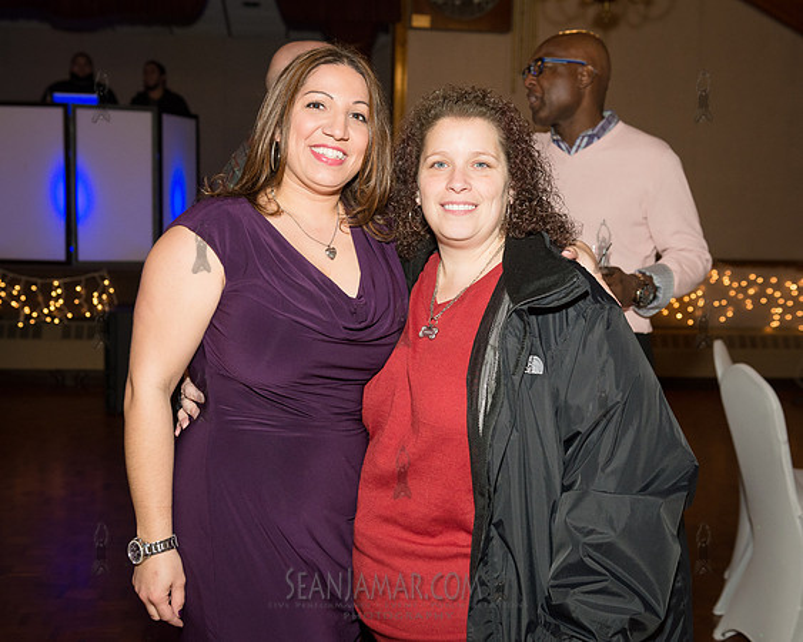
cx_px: 383
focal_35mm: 43
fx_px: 1016
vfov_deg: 35.1
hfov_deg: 43.1
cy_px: 321
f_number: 4
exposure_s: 1/320
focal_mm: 38
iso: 1600
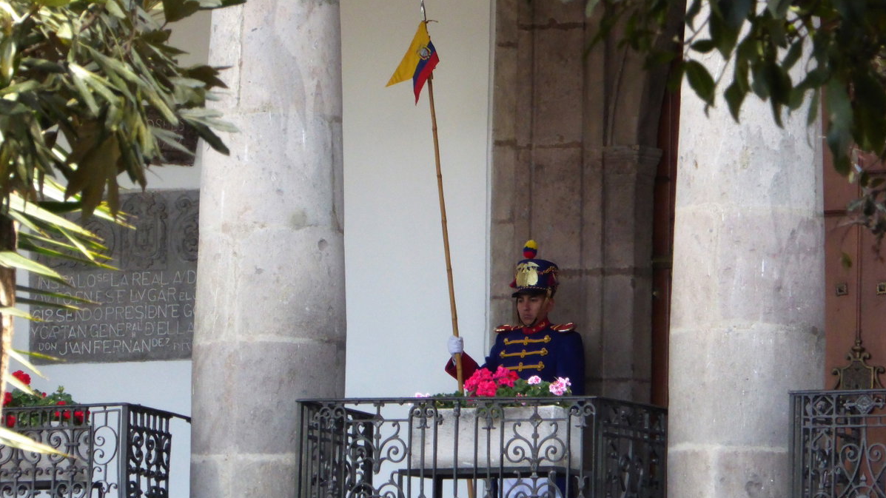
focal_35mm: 391
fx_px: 9185
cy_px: 264
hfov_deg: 5.5
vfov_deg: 3.1
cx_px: 443
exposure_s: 1/320
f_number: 5.9
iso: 640
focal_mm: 57.7
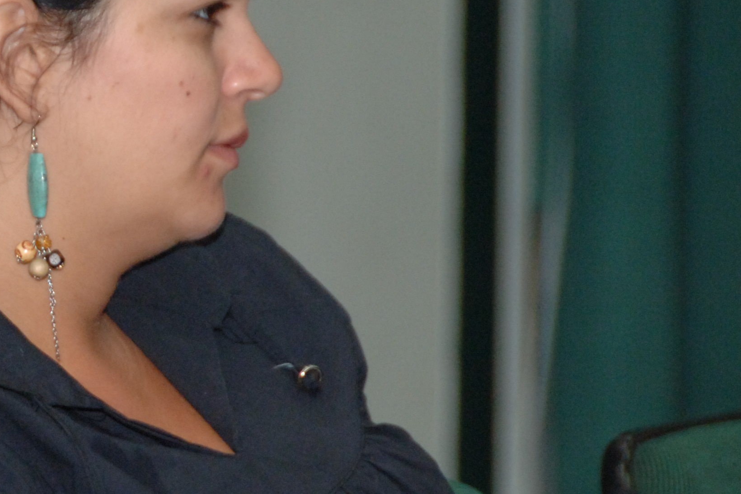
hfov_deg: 3.1
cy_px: 306
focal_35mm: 666
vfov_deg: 2.1
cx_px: -90
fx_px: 13706
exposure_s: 1/80
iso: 800
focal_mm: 170
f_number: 5.6
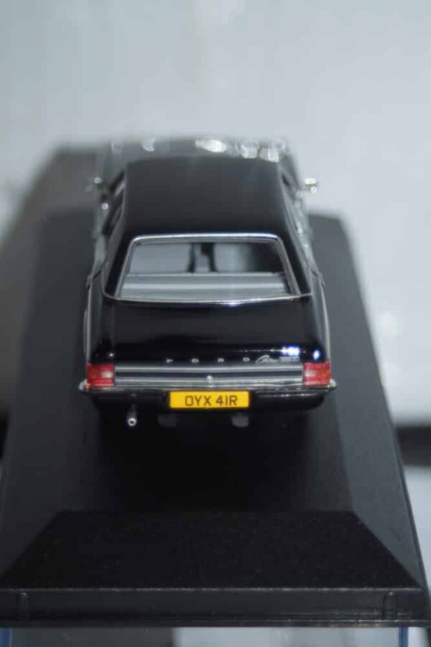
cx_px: 216
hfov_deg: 11.4
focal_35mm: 120
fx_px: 2155
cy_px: 324
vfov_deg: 17.1
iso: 200
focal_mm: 80
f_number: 5.6
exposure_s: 1/60
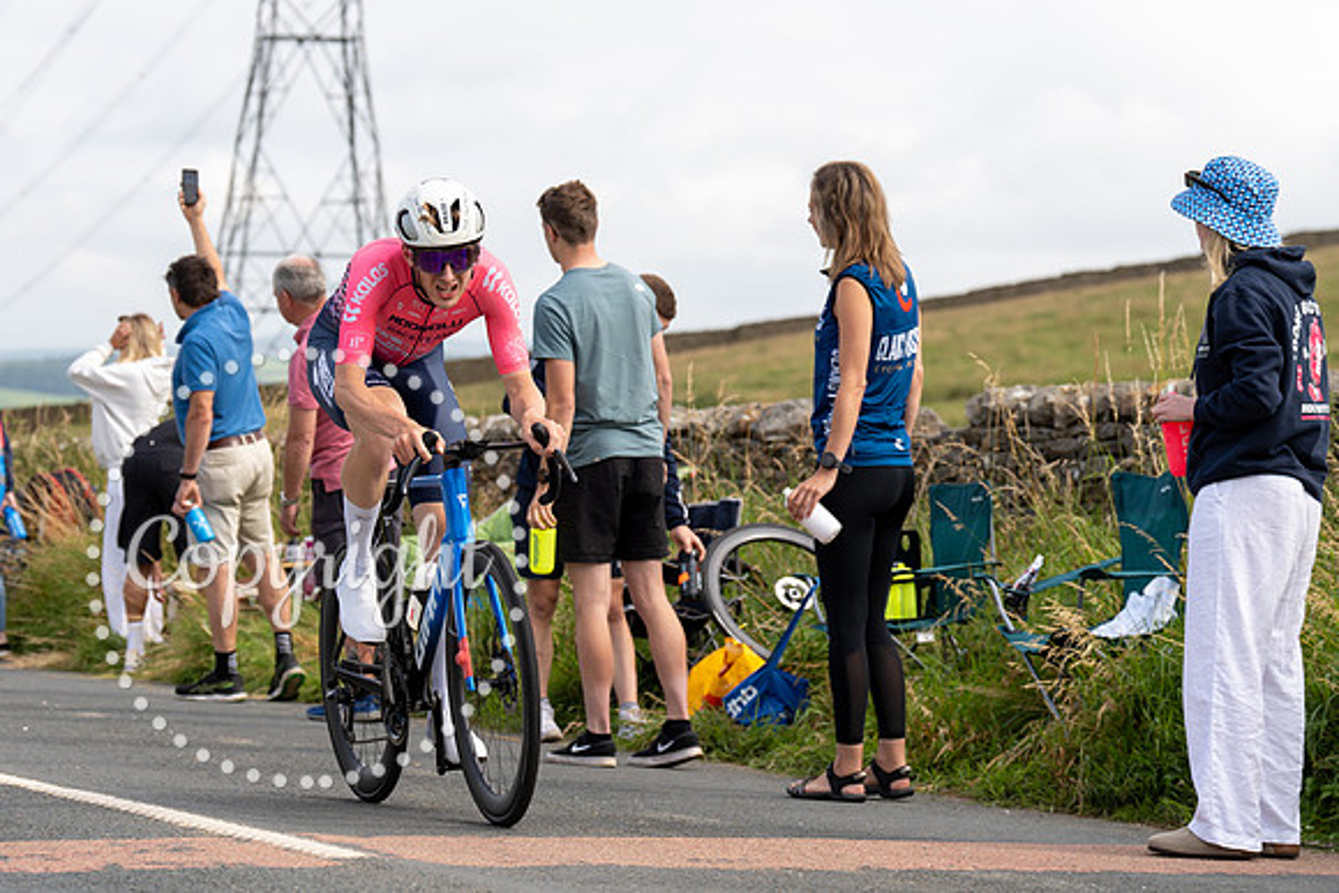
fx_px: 4849
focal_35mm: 130
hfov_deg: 15.7
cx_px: 449
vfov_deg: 10.5
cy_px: 299
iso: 200
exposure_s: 1/800
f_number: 4.5
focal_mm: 98
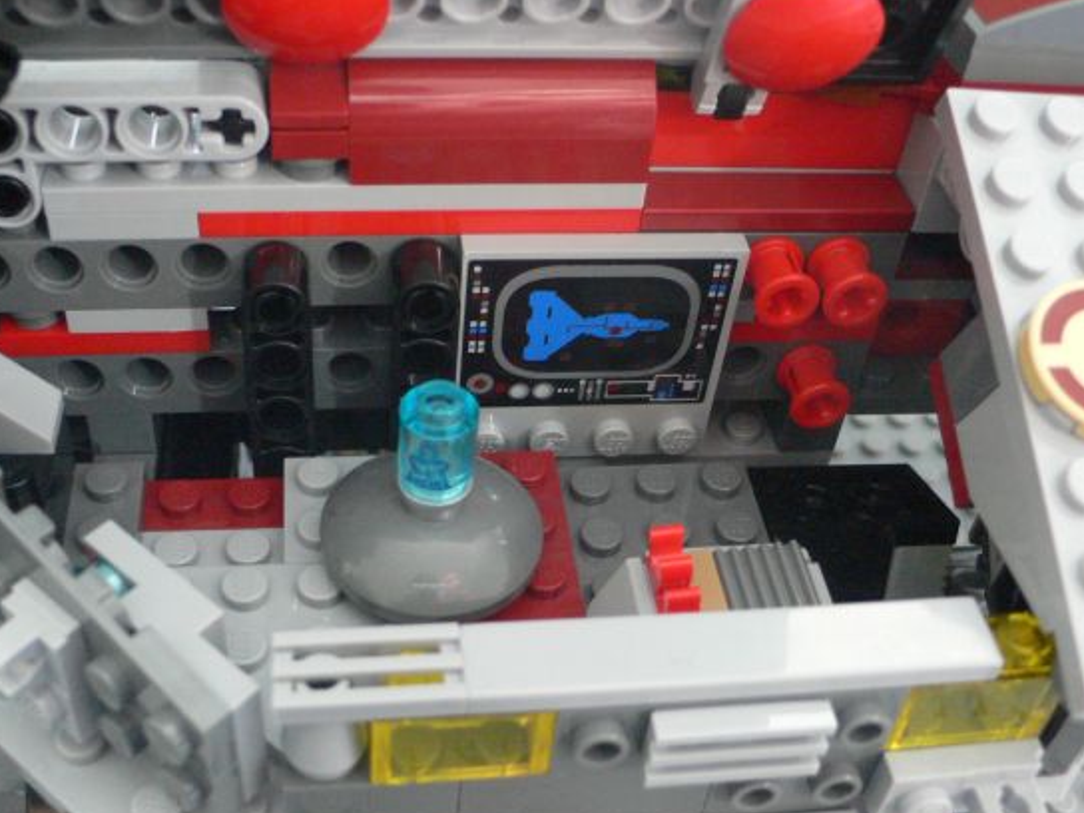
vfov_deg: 35.9
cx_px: 496
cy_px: 458
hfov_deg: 46.7
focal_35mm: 40
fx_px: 1253
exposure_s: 1/5
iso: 200
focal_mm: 6.3
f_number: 2.8
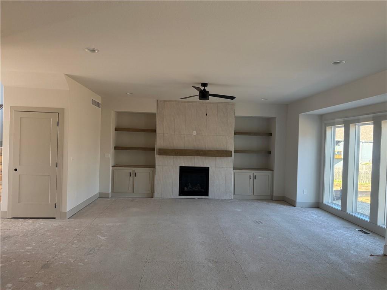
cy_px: 145
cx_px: 194
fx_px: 268
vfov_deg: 56.8
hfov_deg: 71.6
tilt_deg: +0.2
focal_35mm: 24
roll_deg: -2.3
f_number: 1.78
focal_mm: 6.76
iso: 200
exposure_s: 1/218
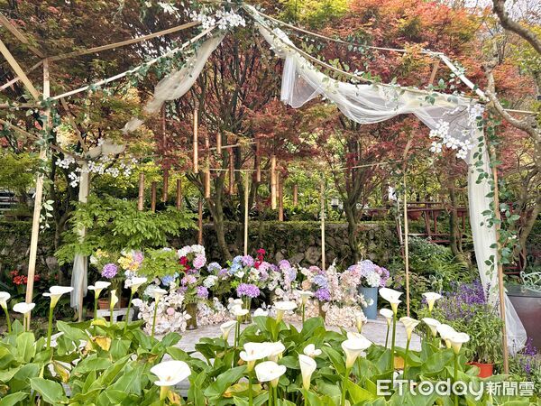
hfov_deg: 71.6
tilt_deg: +5.3
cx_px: 270
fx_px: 375
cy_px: 203
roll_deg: -0.5
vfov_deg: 56.8
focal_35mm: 24
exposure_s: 1/121
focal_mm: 6.76
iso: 64
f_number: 1.78
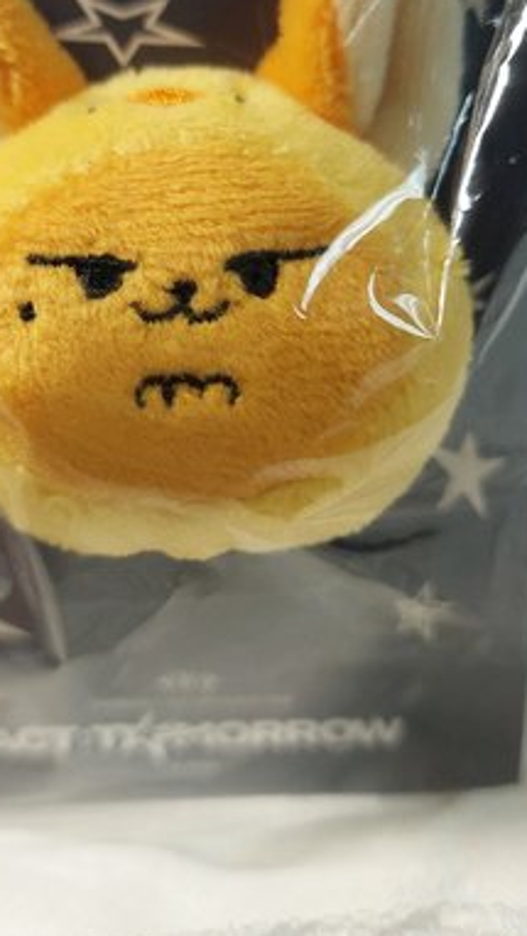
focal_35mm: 38
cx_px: 226
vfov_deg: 52.0
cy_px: 327
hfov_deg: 31.2
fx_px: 944
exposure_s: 1/120
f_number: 1.8
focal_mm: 5.23
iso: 125
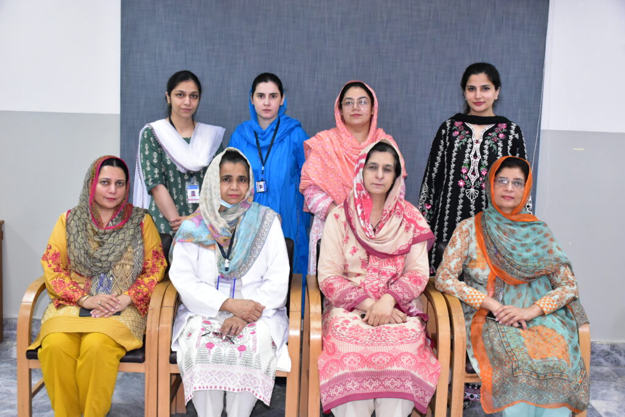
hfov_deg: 43.6
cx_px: 312
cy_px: 208
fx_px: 781
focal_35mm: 45
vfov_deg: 29.9
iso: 4000
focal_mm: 30
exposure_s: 1/100
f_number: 4.5
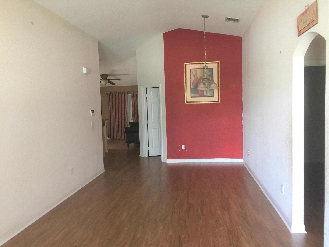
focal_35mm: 29
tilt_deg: -4.5
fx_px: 276
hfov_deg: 61.7
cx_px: 164
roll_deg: +0.9
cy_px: 124
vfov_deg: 48.2
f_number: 2.2
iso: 64
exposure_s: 1/15
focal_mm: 4.15
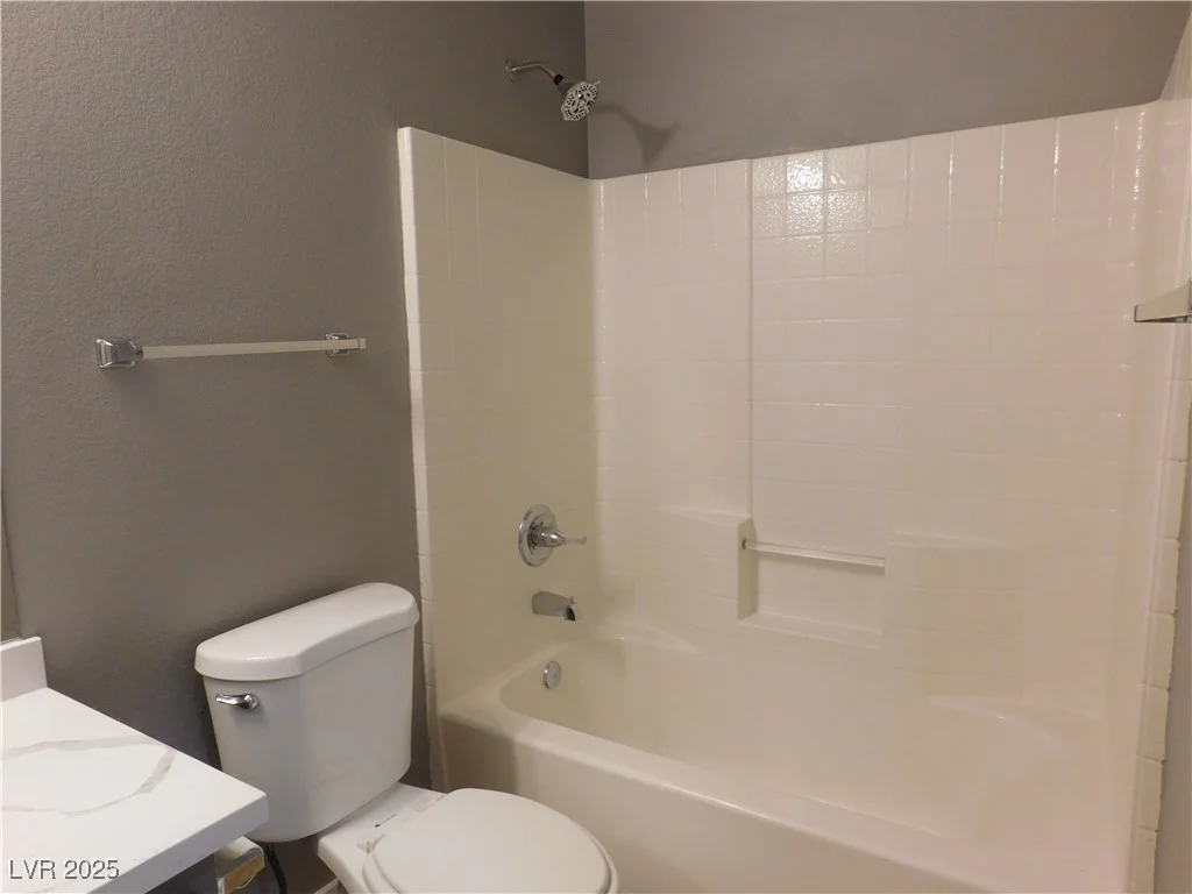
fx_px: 792
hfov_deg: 73.9
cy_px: 447
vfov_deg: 58.9
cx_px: 596
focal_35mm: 23
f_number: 3
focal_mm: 4
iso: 160
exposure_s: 1/30
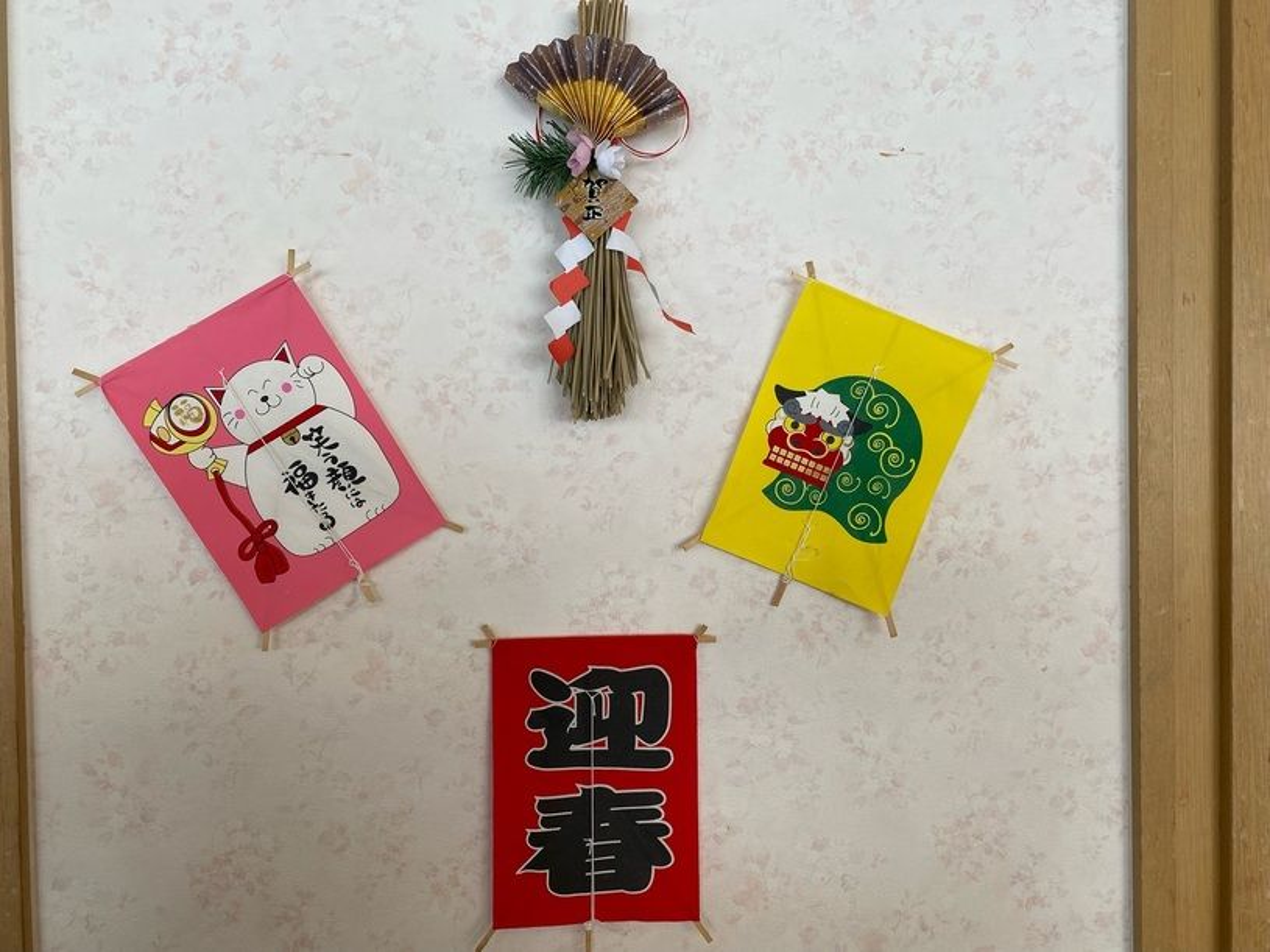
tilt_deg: -1.4
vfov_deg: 53.1
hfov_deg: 67.3
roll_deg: +0.6
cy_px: 476
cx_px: 635
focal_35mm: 26
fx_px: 954
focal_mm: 4.25
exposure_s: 1/122
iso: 40
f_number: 1.8
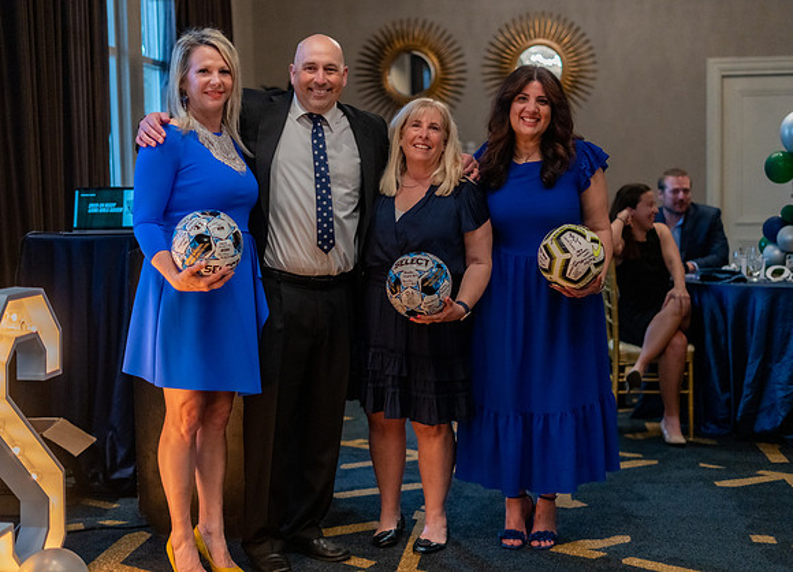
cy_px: 286
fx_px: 1203
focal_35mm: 53
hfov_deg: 36.5
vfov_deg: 26.7
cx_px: 396
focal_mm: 50
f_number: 1.8
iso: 2500
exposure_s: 1/250
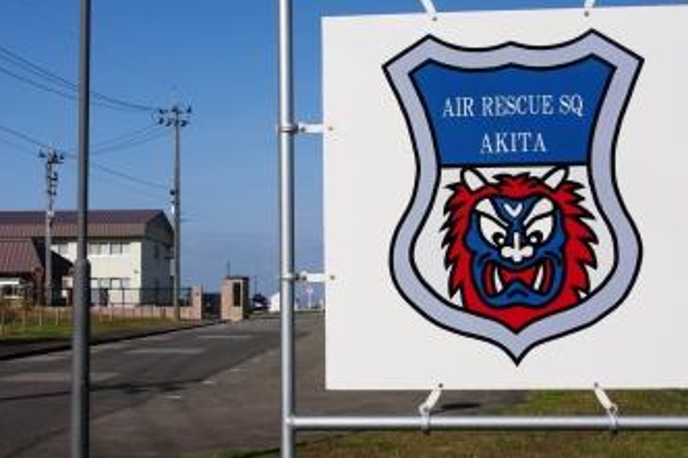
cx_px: 313
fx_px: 1040
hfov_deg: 36.6
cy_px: 253
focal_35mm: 54
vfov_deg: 24.8
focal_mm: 26.88
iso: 100
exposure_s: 1/750
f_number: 9.5
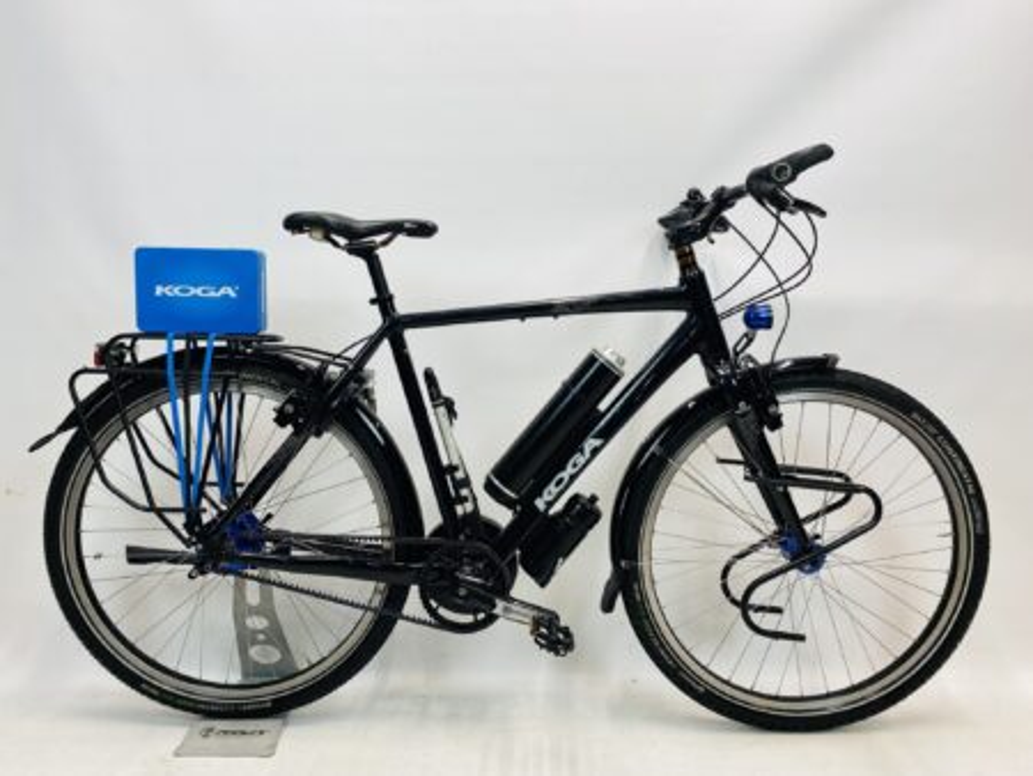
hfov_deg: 67.3
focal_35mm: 26
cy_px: 388
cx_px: 516
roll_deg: +0.2
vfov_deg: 53.1
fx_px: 776
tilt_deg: -6.8
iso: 64
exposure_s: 1/100
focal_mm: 4.25
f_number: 1.8
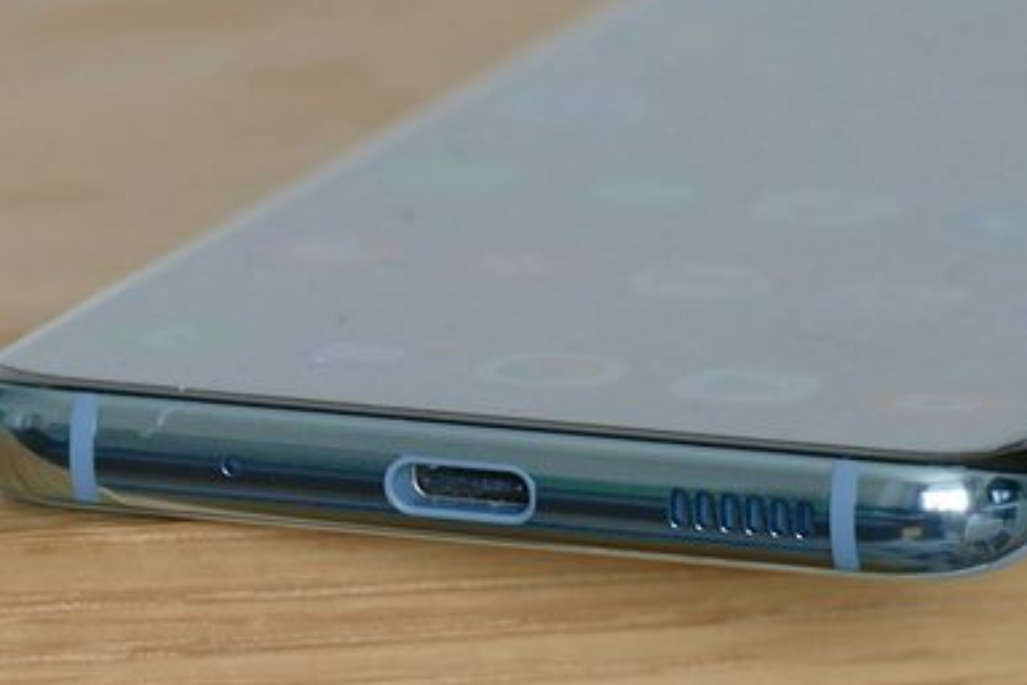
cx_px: 489
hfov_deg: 2.7
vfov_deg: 1.8
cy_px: 442
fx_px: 21394
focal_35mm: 750
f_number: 5
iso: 640
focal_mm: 146
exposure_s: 1/125
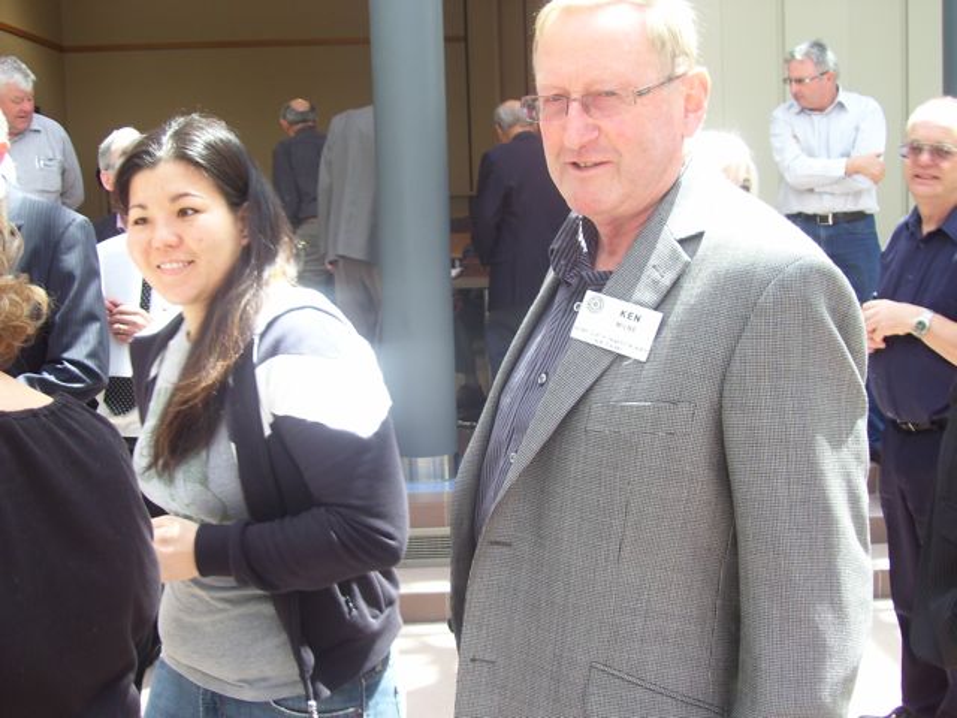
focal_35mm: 45
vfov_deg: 32.2
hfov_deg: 42.1
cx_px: 478
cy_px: 359
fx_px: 1244
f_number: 3
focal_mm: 7.6
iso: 80
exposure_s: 1/45
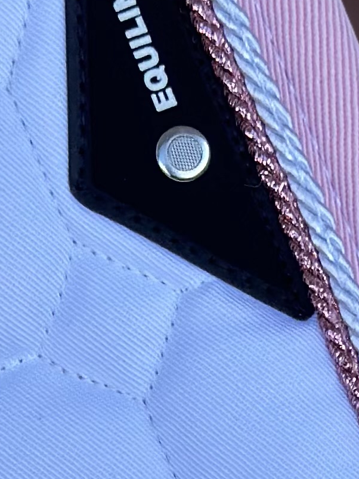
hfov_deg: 6.1
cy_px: 956
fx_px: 3333
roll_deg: +19.3
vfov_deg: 7.9
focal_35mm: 241
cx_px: 377
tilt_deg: -34.9
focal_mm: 6.86
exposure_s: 1/1695
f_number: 1.78
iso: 80
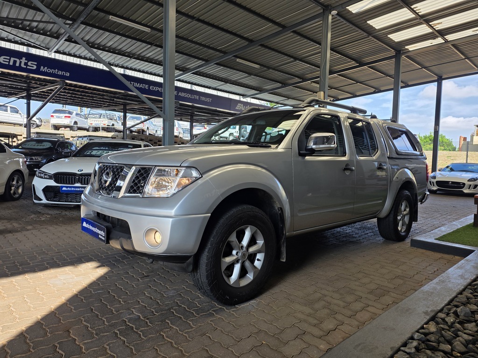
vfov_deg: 58.9
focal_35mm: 23
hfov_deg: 73.9
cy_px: 179
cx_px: 239
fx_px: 318
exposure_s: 1/1672
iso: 80
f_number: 1.7
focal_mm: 6.25
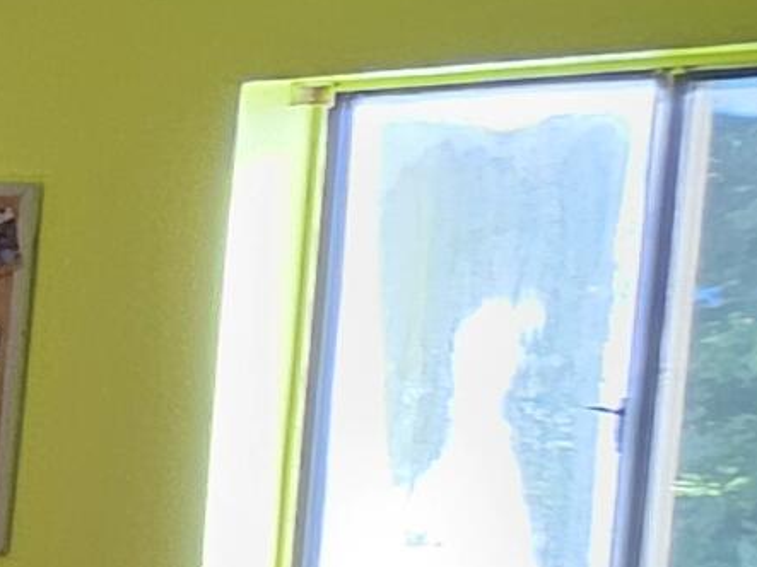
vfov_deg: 16.7
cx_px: -1576
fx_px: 1924
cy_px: 424
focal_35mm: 88
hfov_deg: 11.2
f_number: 2.2
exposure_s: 1/60
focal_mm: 1.74
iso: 125
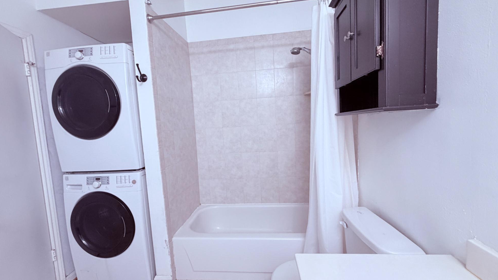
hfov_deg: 99.4
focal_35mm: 16
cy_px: 142
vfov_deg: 67.1
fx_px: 211
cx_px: 243
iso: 320
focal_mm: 2.22
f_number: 2.2
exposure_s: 1/60
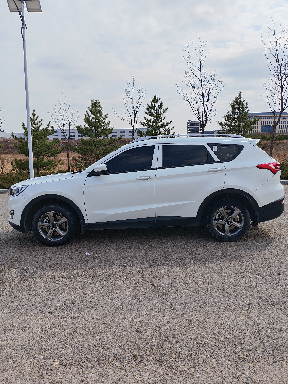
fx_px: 300
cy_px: 192
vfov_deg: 65.3
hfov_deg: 51.4
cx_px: 144
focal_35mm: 27
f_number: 1.9
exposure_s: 1/1900
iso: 50
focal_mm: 6.12
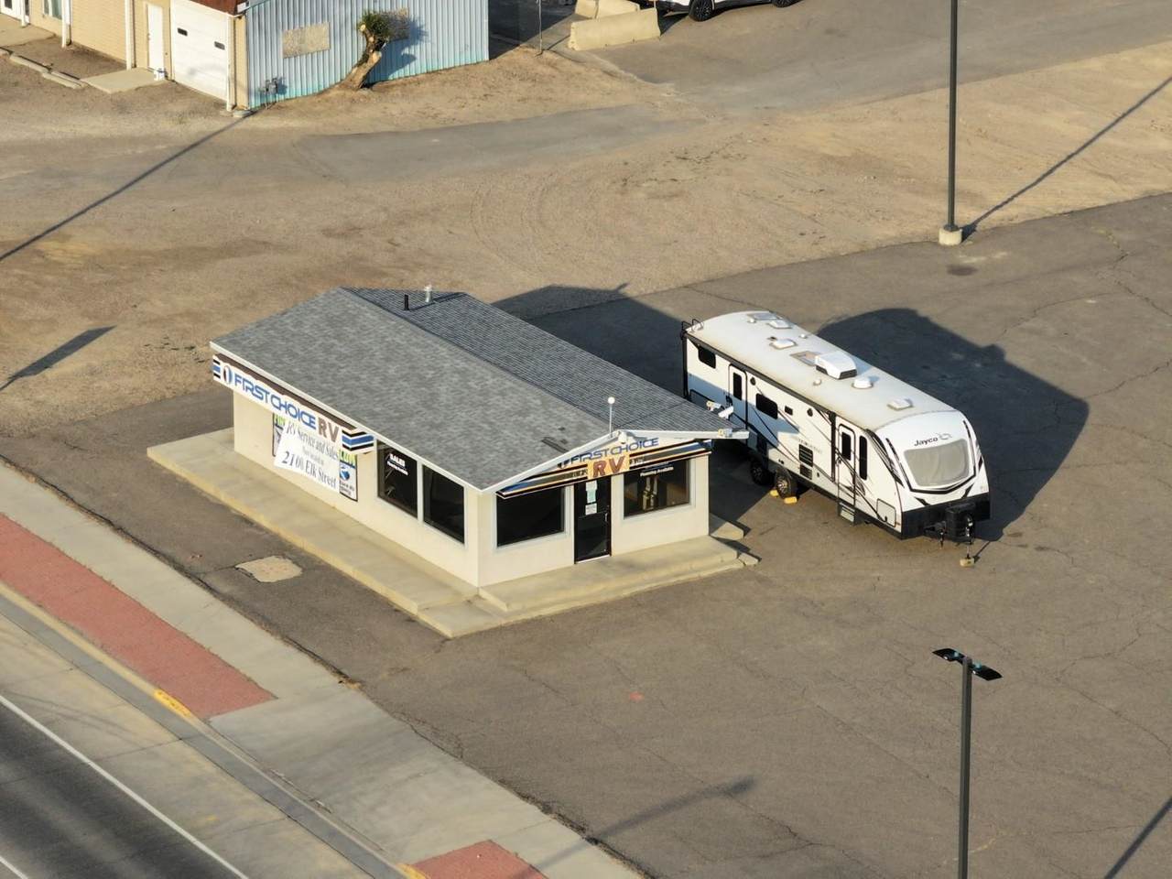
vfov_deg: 8.9
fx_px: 5620
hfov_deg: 11.9
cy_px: 440
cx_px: 586
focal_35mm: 166
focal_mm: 30.71
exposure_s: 1/400
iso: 100
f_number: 3.4
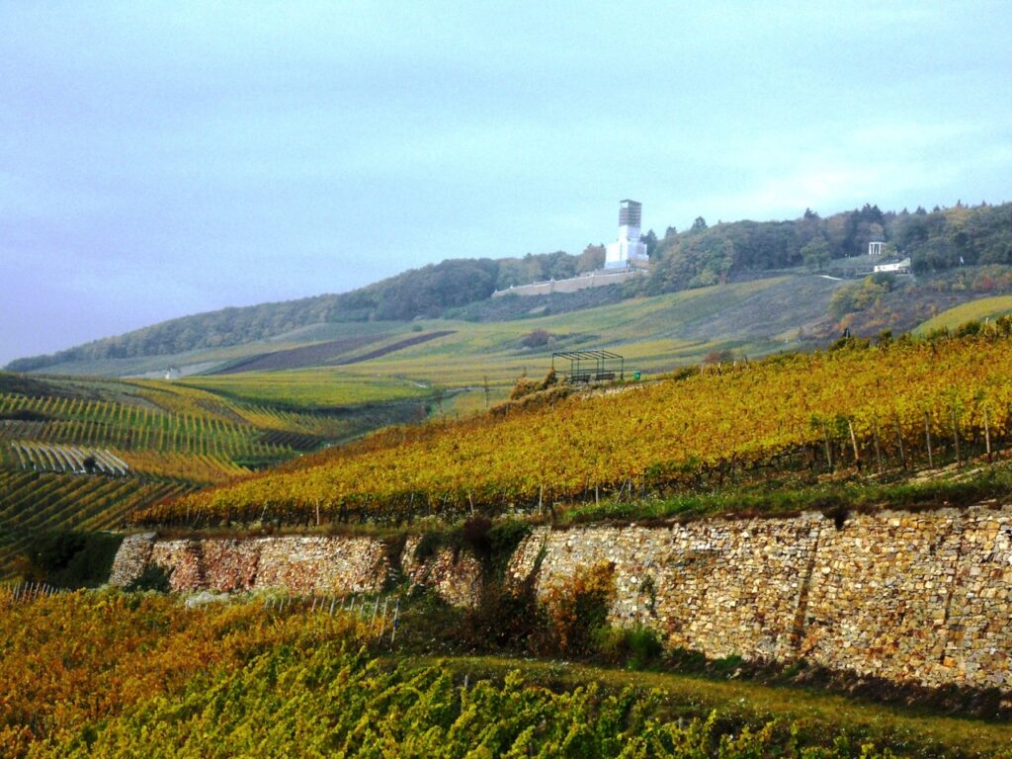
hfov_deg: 24.7
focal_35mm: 79
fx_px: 2310
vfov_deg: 18.7
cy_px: 380
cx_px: 506
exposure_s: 1/350
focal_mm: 14.2
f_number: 5.3
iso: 80
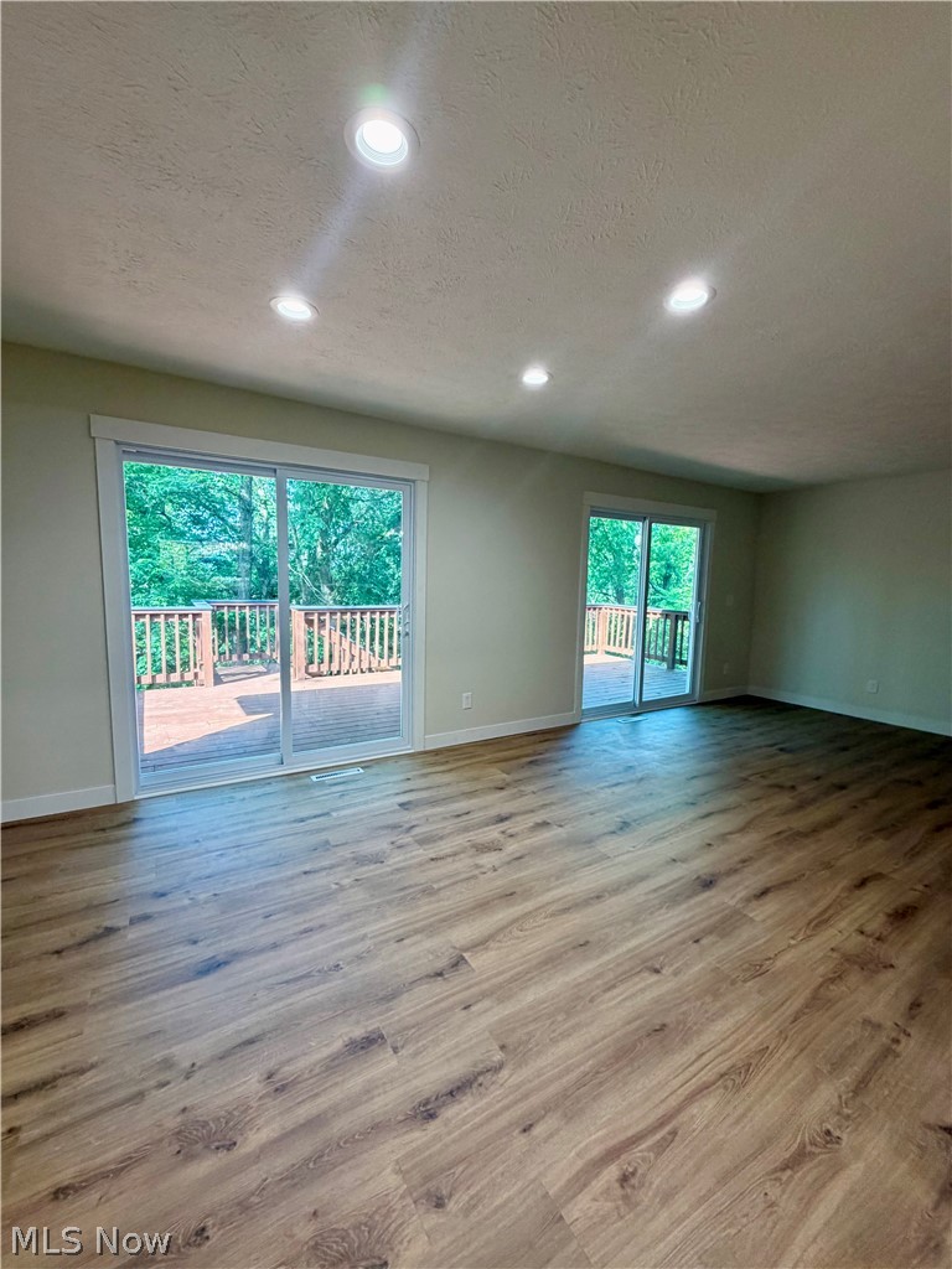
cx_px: 476
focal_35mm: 14
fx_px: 513
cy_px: 634
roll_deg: -1.7
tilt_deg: -7.3
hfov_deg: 85.7
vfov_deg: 102.1
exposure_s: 1/120
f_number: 2.2
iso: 250
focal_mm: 2.22
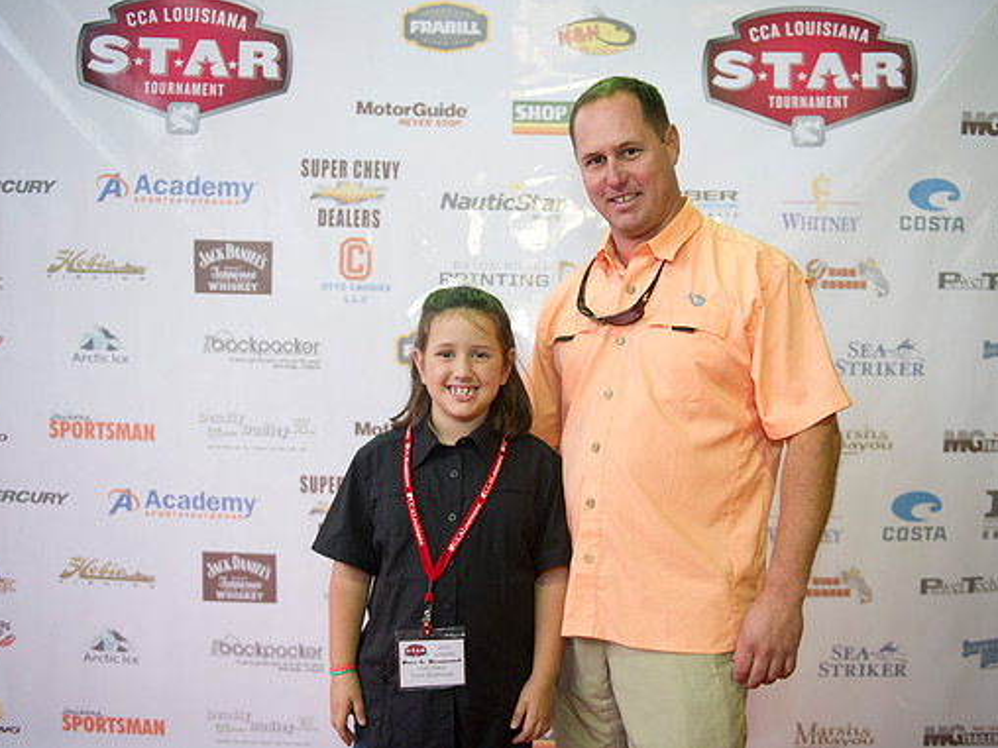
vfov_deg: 41.8
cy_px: 371
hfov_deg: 53.9
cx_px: 538
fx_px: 980
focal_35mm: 34
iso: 1000
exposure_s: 1/80
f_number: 2.8
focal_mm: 31
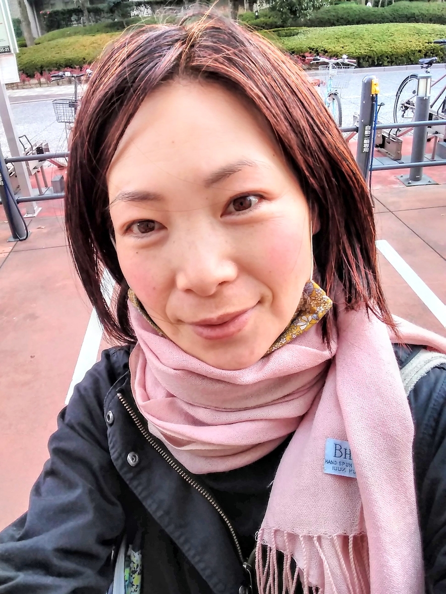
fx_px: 447
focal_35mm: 26
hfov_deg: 53.1
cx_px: 223
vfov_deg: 67.3
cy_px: 297
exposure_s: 1/120
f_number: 2.4
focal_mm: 2.18
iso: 66
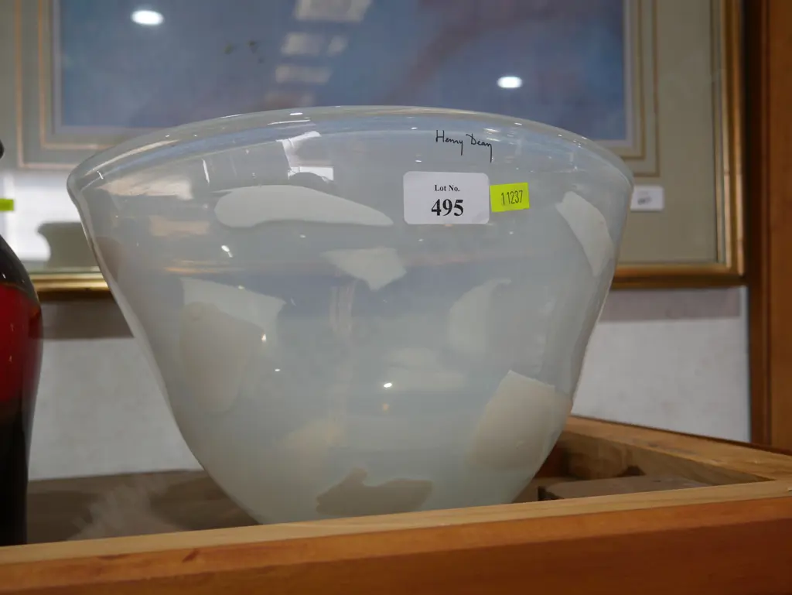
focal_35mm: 36
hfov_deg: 51.3
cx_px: 396
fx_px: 824
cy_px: 298
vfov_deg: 39.7
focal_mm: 18
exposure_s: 1/80
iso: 200
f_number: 4
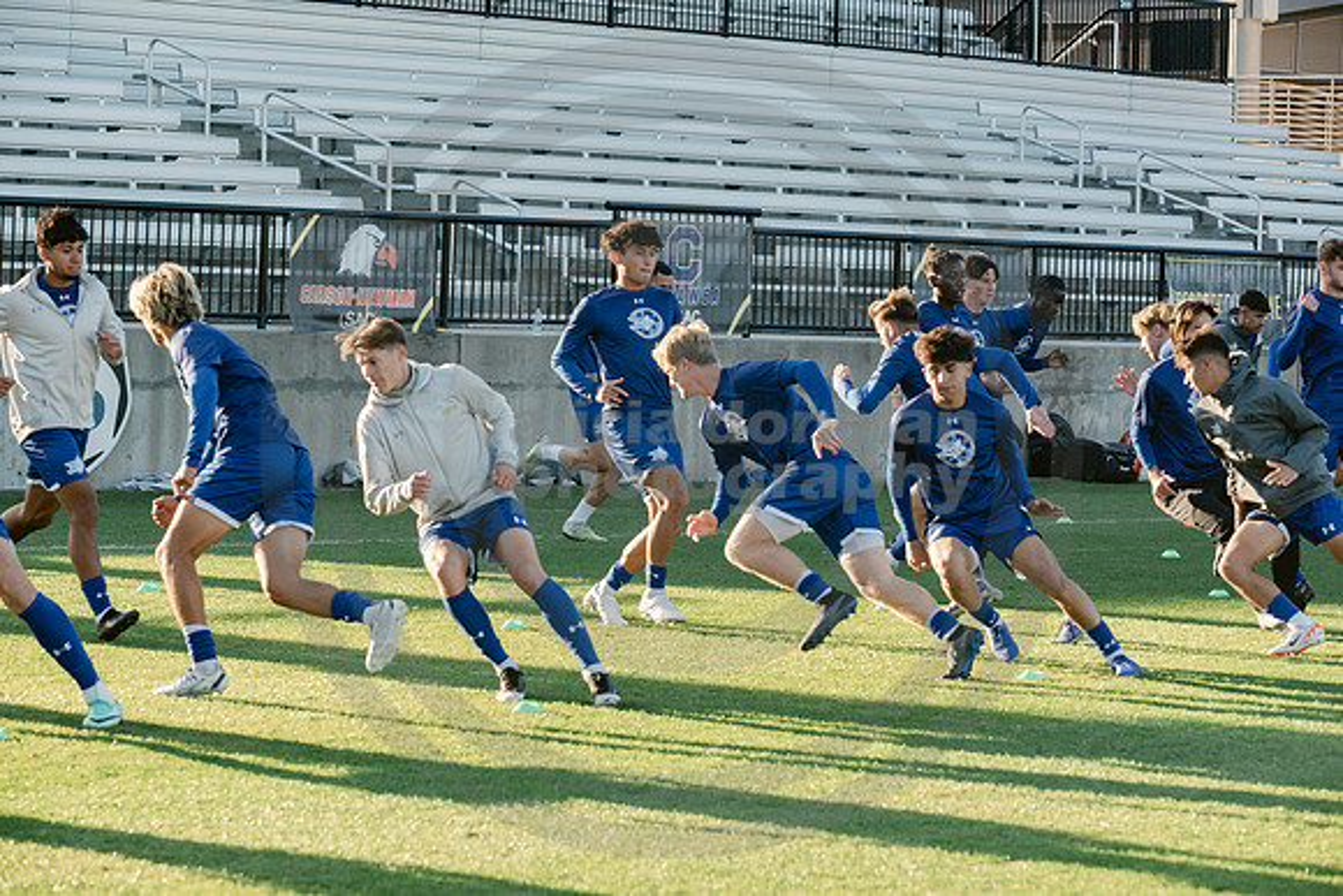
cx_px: 672
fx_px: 4478
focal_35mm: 120
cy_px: 448
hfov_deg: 17.1
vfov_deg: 11.4
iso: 1250
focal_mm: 120
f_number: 6.3
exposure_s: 1/1000
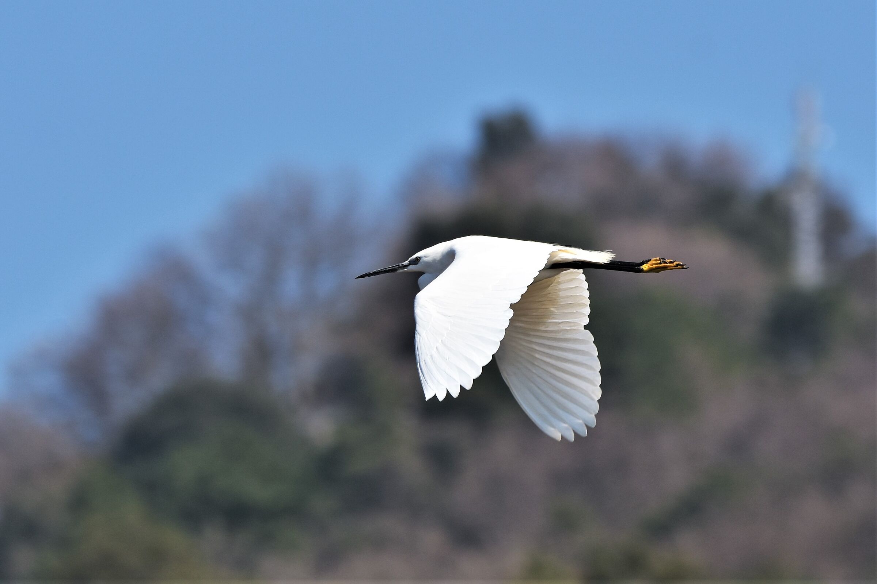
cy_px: 292
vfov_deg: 3.1
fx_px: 10962
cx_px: 438
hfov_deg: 4.6
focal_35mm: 450
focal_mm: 300
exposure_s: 1/1000
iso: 160
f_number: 7.1
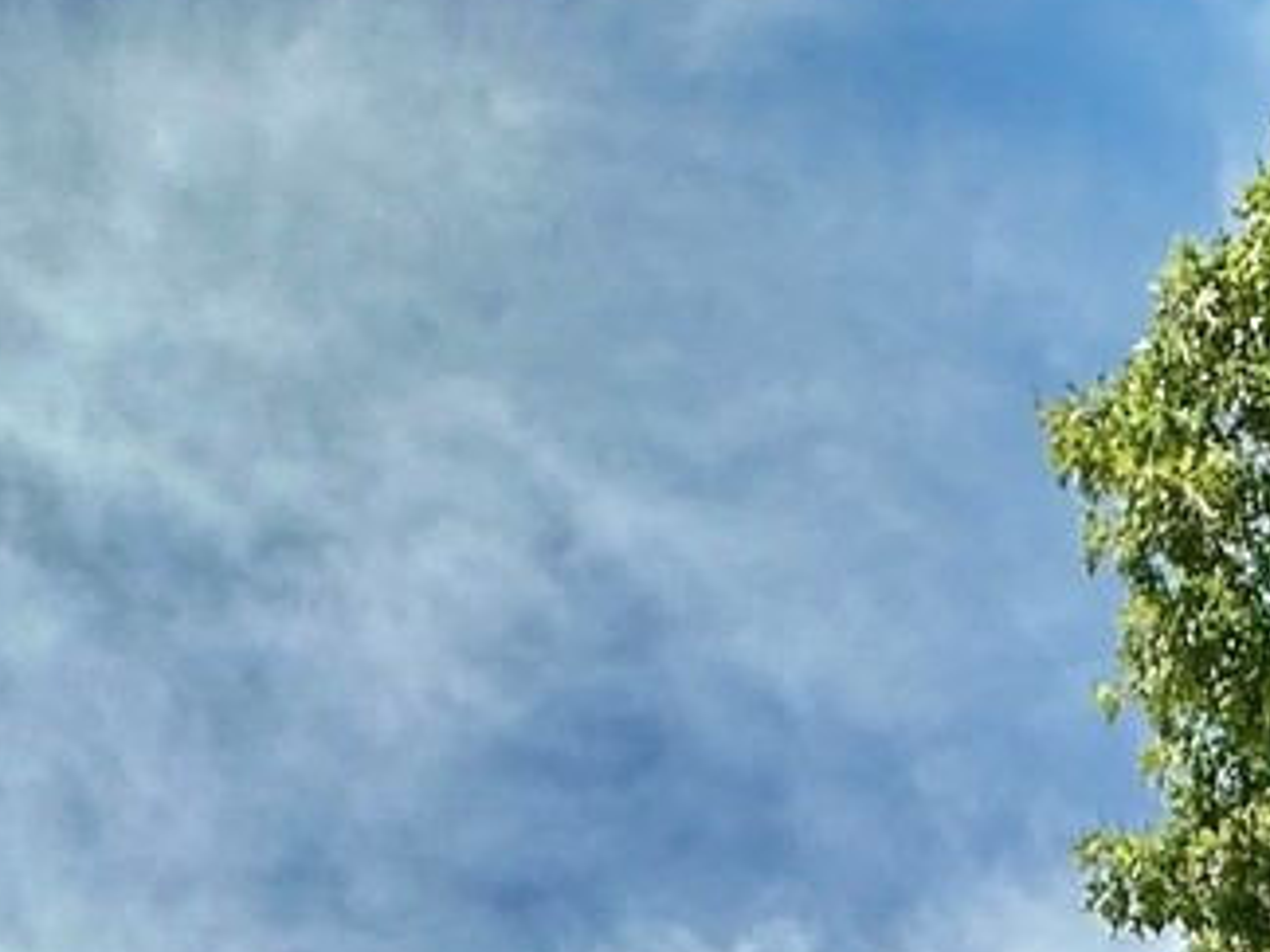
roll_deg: -2.1
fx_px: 3045
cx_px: 1192
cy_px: 2762
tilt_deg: +1.2
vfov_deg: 11.5
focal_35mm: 83
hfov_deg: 22.8
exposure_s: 1/2398
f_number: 2.2
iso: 40
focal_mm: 2.22
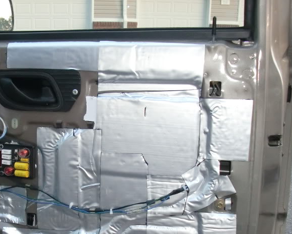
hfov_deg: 30.2
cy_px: 182
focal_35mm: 62
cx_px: 89
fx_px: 536
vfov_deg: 24.3
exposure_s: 1/60
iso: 400
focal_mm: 6.3
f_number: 2.8
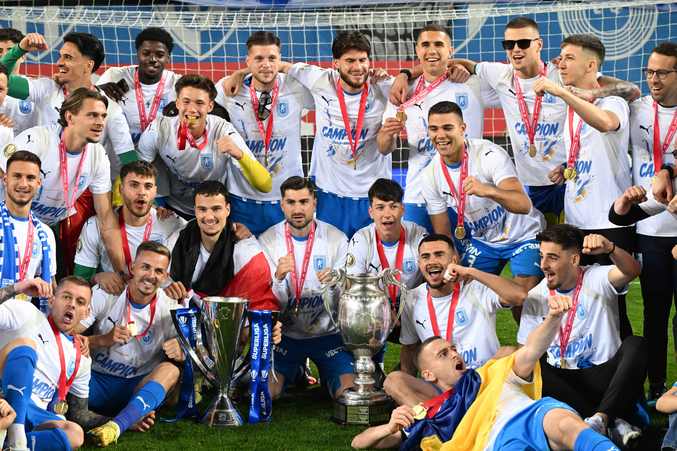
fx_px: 1636
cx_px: 338
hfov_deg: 23.4
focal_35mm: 87
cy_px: 226
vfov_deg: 15.7
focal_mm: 87
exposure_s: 1/500
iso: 5000
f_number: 5.6
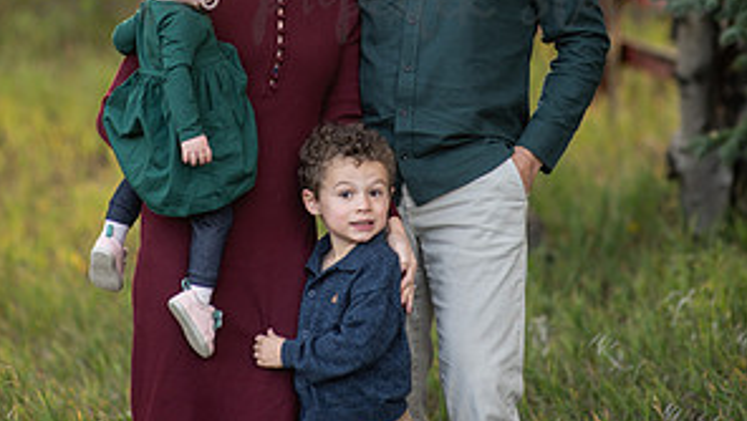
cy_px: -13
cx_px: 372
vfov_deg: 8.9
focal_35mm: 135
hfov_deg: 15.9
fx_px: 2676
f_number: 2
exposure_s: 1/320
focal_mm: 85
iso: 250
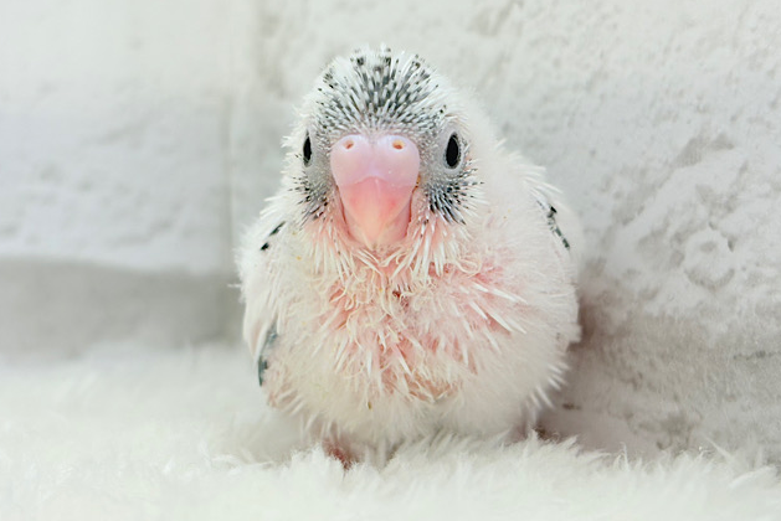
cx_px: 389
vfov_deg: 24.6
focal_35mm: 55
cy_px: 253
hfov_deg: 36.2
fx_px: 1194
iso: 80
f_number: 1.6
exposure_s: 1/100
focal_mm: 5.96
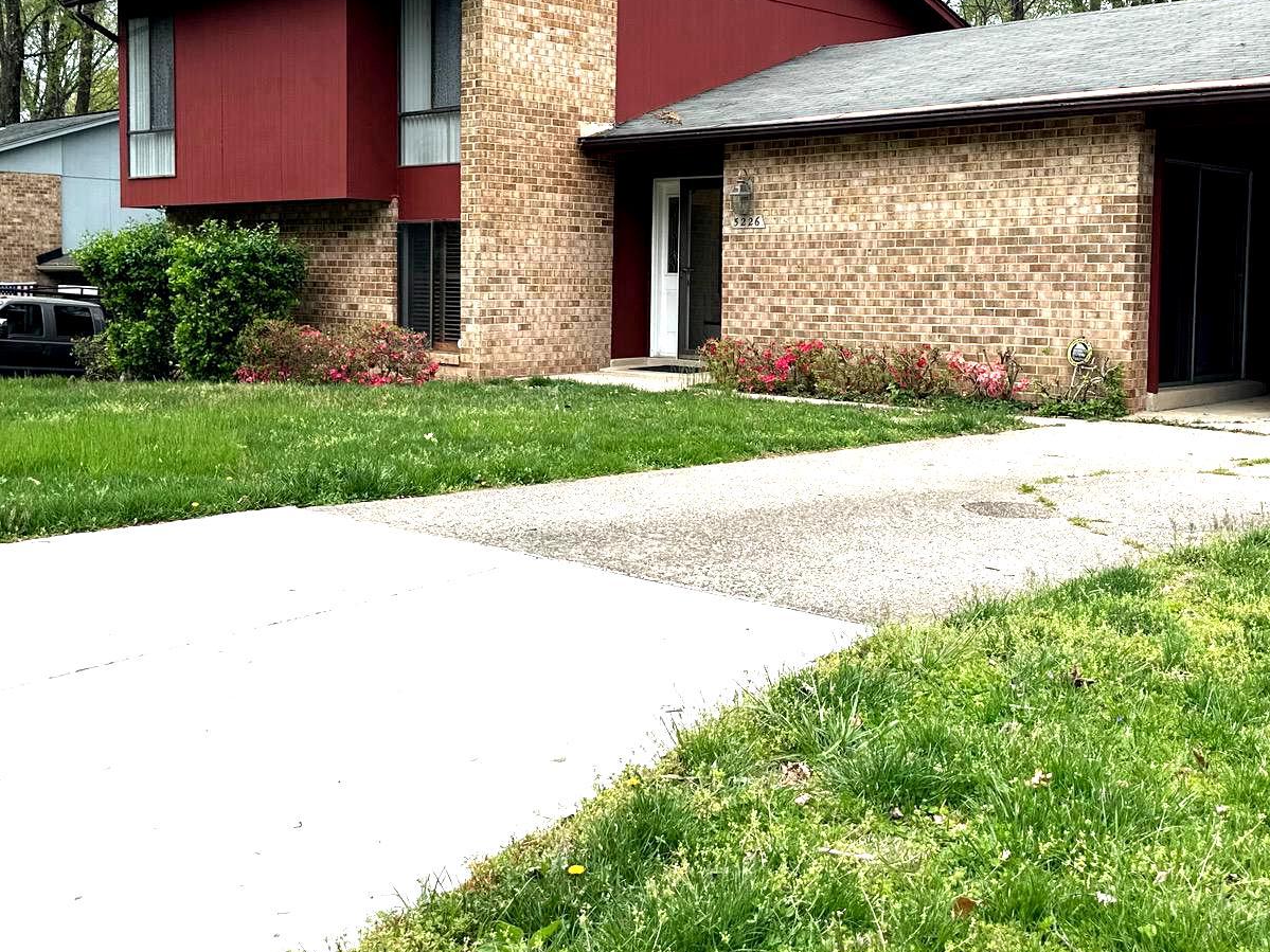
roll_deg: -0.7
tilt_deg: -2.7
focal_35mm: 41
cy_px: 331
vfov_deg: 34.9
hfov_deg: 45.7
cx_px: 575
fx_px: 1504
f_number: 1.78
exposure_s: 1/1227
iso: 80
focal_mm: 6.86
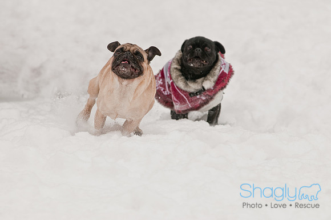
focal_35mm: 300
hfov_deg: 6.9
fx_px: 2754
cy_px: 110
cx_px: 166
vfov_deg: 4.6
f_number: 5.6
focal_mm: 200
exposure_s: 1/1250
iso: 200
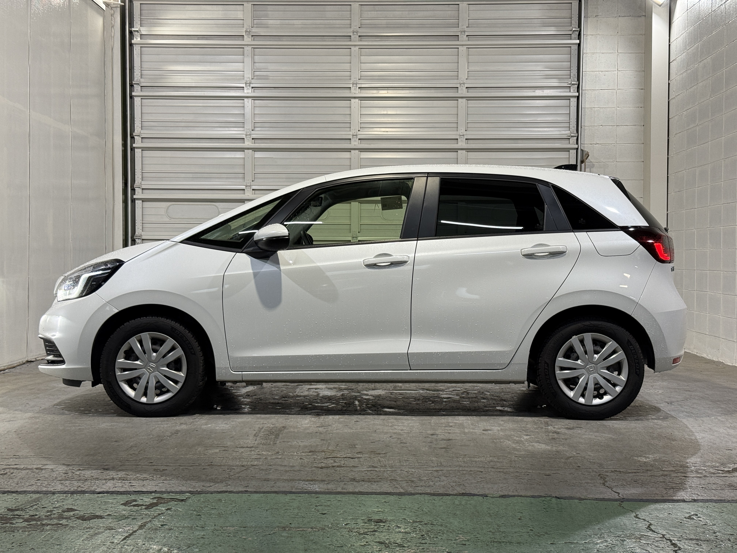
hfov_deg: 39.7
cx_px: 368
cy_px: 276
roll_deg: -0.2
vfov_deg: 30.3
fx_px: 1022
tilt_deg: -0.9
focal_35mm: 48
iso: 100
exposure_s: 1/60
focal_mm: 6.76
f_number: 1.78
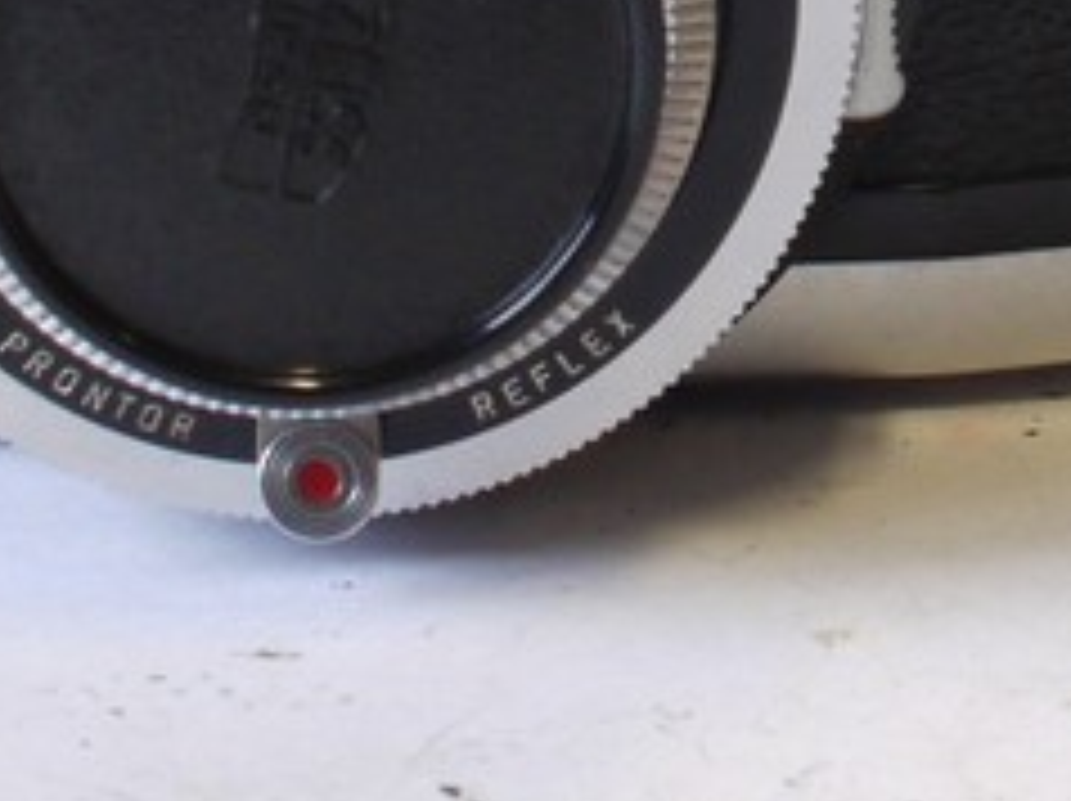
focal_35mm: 303
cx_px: 1426
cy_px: -598
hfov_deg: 6.5
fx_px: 9365
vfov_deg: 4.8
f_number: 9
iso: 400
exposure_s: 1/25
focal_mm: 30
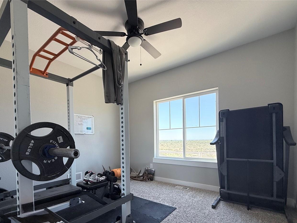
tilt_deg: -0.6
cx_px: 134
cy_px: 143
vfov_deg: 70.1
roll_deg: +0.9
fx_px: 154
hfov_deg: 87.5
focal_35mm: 18
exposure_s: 1/160
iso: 64
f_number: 2.2
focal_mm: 2.22
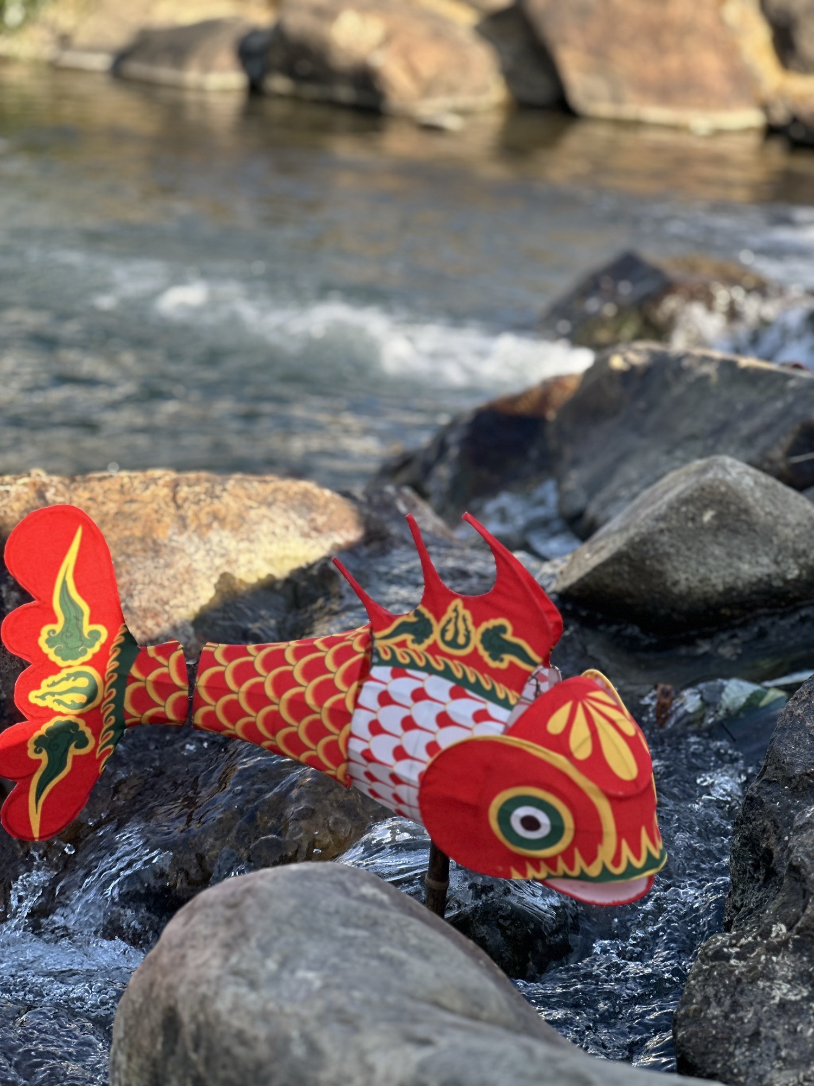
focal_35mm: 77
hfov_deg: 19.1
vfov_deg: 25.3
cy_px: 543
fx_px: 2414
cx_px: 407
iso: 20
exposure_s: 1/131
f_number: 2.8
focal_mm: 9
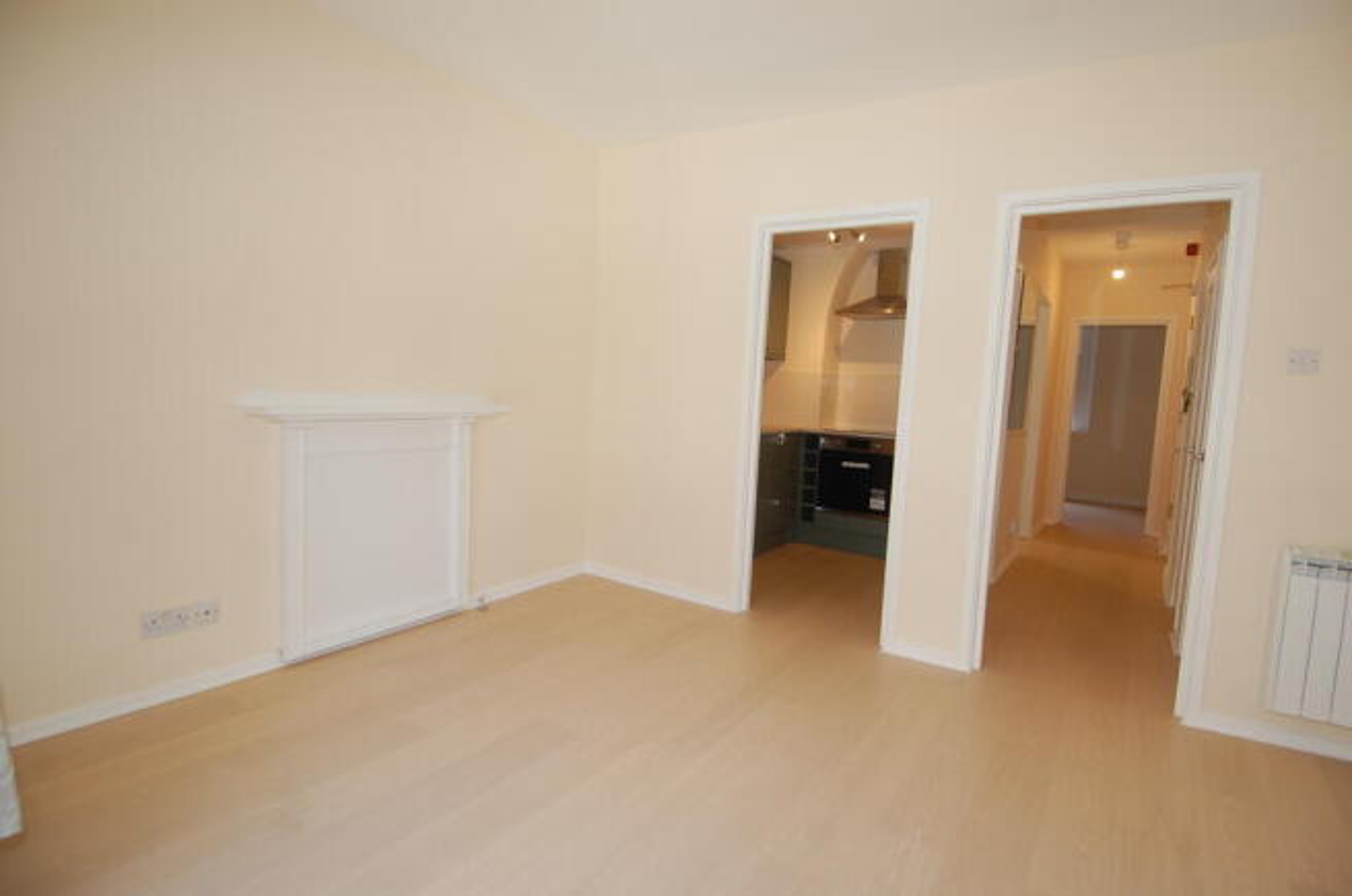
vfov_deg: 67.2
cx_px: 676
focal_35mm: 18
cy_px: 448
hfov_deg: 90.1
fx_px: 675
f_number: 5
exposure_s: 1/100
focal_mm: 12
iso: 400
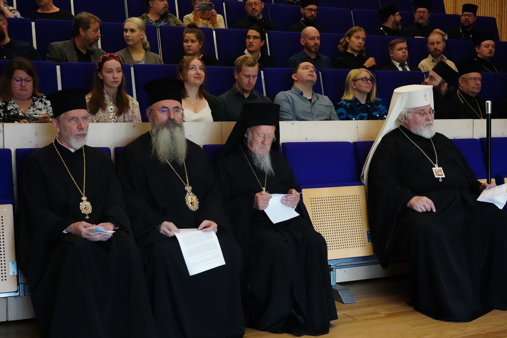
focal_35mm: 49
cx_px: 252
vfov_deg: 27.5
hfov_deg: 40.3
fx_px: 690
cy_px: 172
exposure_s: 1/800
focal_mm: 48
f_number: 5.6
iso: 20000
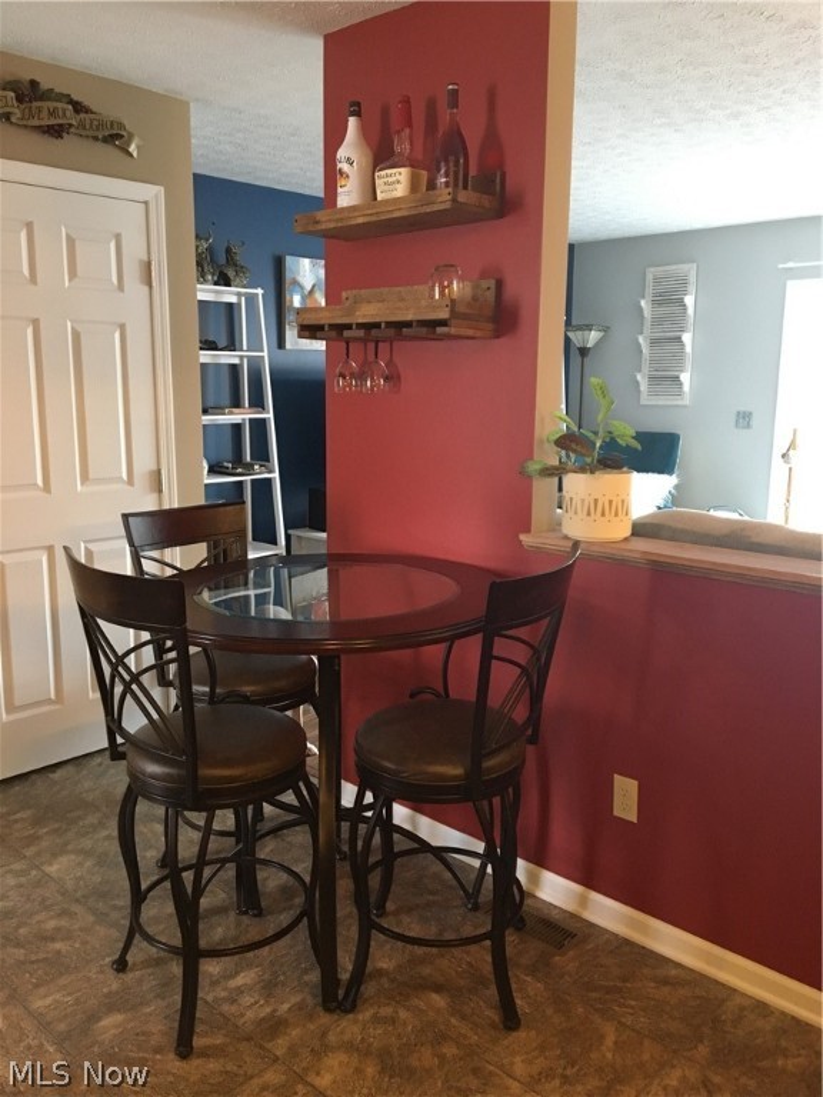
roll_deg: +0.3
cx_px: 412
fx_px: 919
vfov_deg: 61.7
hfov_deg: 48.2
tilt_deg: -10.6
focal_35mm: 29
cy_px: 548
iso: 200
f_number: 2.2
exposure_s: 1/15
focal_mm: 4.15
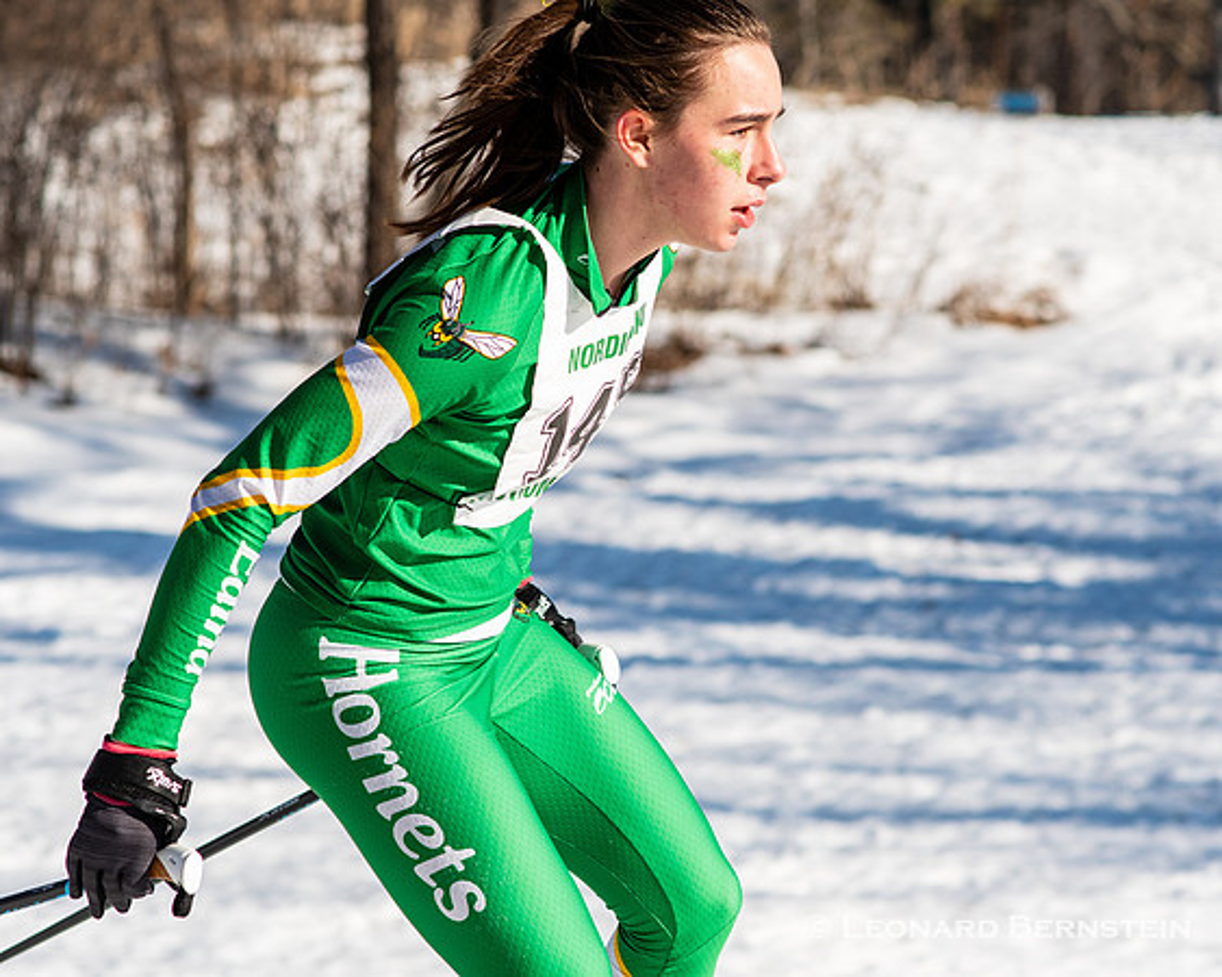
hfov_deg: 13.4
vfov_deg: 10.7
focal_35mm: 144
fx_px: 5192
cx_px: 733
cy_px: 488
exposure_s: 1/3200
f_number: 4.5
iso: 400
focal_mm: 85
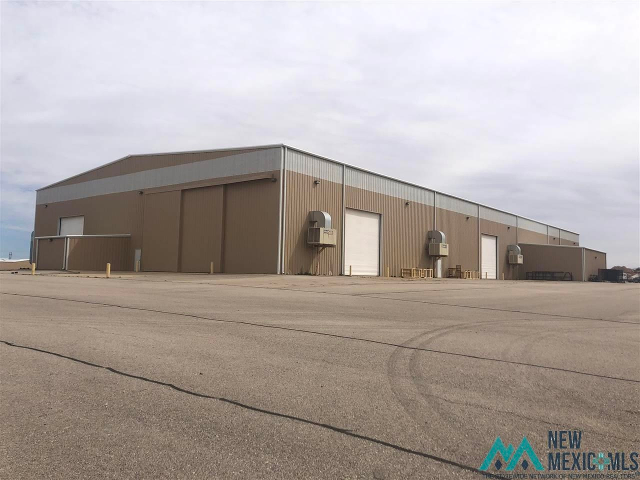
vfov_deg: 49.7
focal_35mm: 28
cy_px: 240
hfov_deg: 63.4
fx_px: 518
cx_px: 320
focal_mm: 4
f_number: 1.8
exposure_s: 1/4808
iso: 25
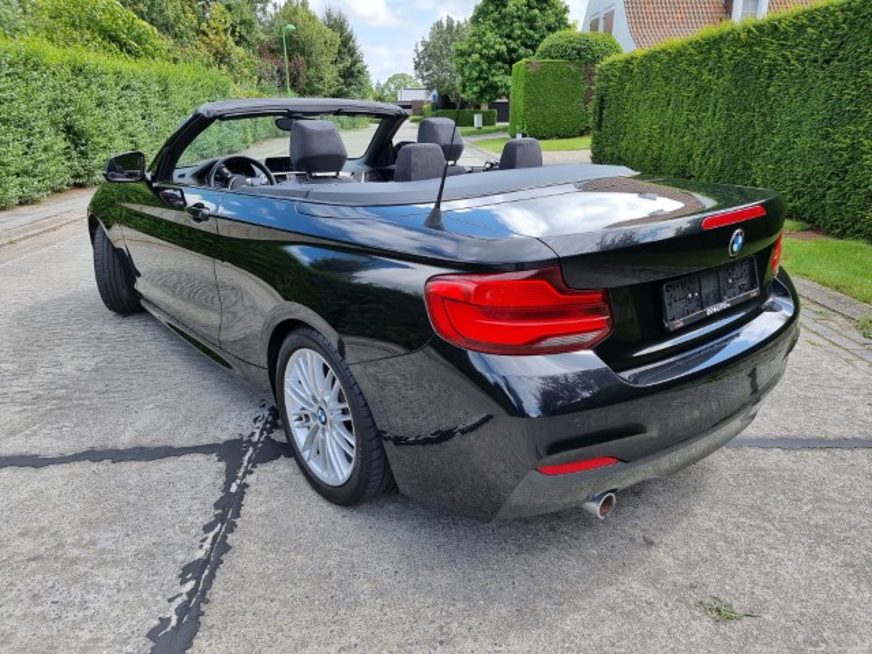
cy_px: 327
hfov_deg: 71.6
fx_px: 605
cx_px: 436
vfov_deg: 56.8
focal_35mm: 24
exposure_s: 1/314
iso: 50
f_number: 1.8
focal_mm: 6.7
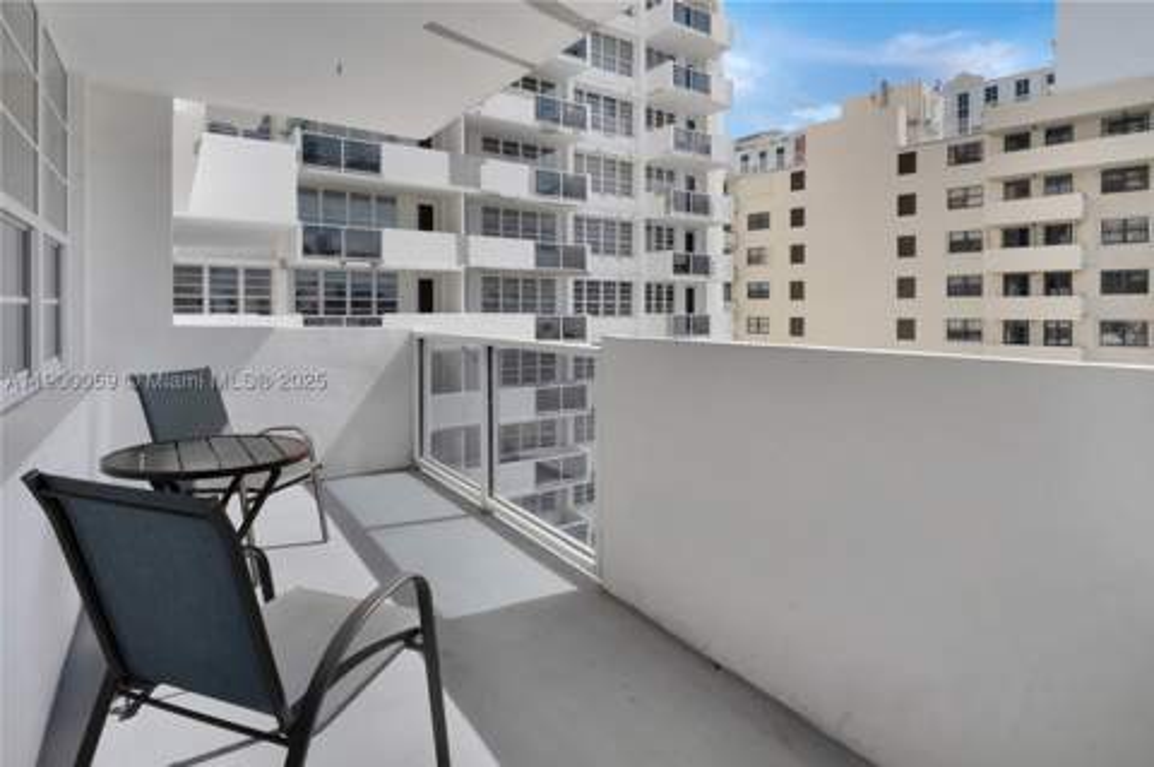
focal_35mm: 17
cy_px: 384
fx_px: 544
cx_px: 577
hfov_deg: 93.3
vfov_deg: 70.3
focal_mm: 17
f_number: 22
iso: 125
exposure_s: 1/100
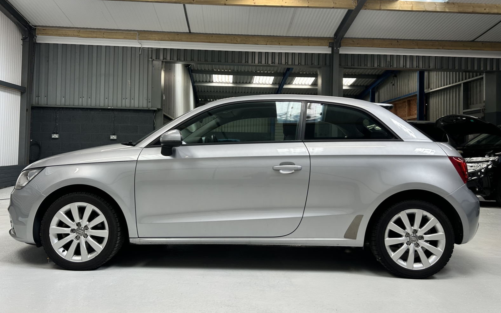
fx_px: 382
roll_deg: -0.3
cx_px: 249
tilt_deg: +1.2
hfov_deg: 66.5
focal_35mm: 28
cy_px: 139
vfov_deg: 44.5
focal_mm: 5.7
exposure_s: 1/100
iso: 40
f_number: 1.5
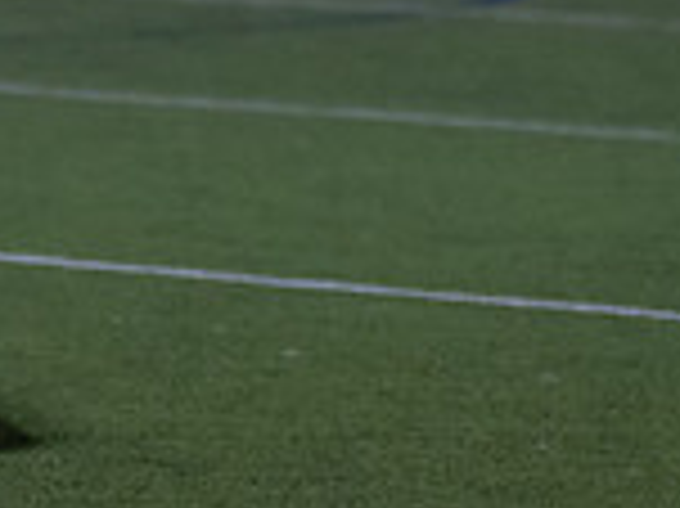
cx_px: -199
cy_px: -395
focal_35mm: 575
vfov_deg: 2.6
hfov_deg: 3.4
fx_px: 11286
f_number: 2.8
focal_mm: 118
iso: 3200
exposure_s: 1/1000
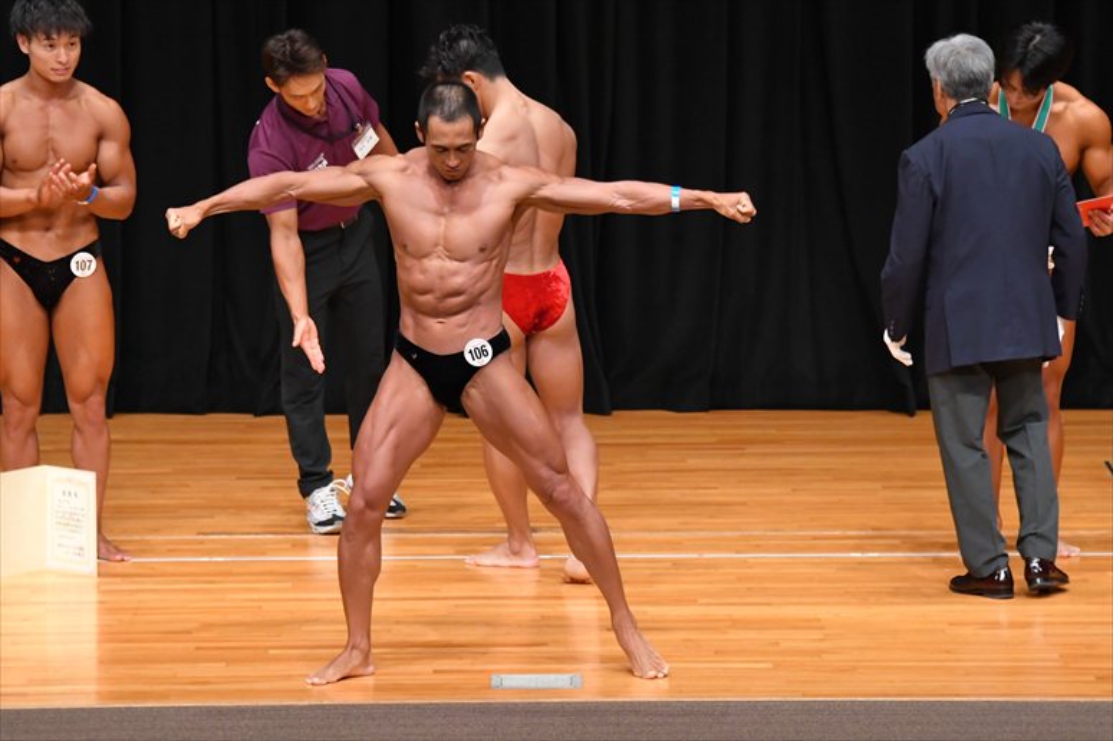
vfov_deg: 5.4
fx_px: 7880
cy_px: 370
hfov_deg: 8.1
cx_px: 556
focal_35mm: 255
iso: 4000
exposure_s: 1/400
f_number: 5.6
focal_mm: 170
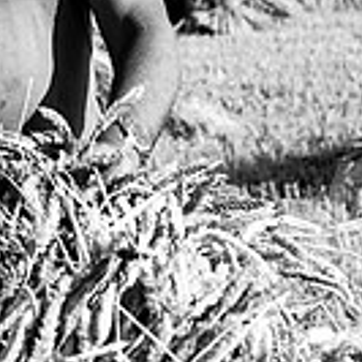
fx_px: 1574
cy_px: -78
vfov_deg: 12.8
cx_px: -60
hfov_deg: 12.8
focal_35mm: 133
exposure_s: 1/2000
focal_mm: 36
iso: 64
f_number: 4.5
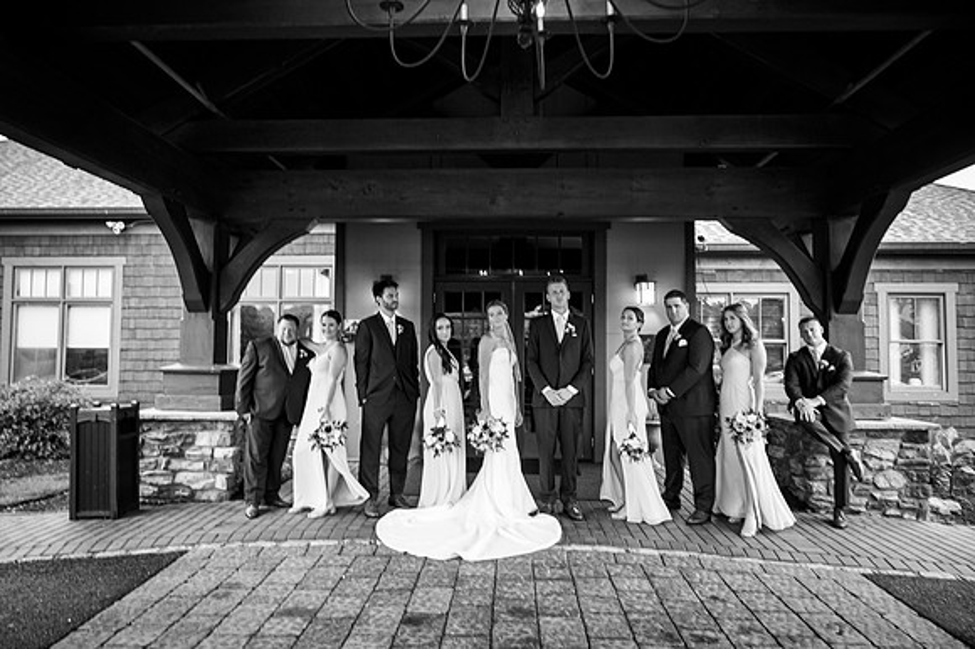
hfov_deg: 69.2
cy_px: 324
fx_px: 706
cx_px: 488
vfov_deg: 49.4
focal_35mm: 26
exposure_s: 1/125
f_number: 4
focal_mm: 25.5
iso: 1000
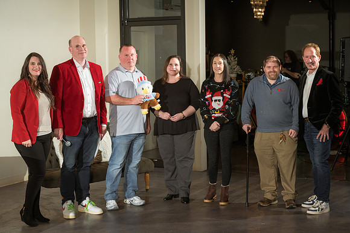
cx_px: 175
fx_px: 681
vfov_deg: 19.5
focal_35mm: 70
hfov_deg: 28.8
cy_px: 116
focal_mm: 70
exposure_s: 1/250
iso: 800
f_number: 8
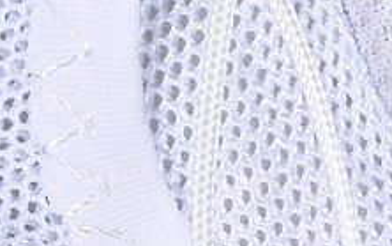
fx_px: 3976
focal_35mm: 372
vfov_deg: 3.5
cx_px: 487
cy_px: 111
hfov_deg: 5.6
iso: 160
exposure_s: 1/80
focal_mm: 50
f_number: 7.1
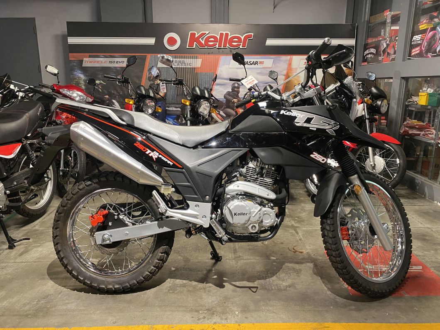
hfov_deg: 67.3
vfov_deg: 53.1
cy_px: 165
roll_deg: +0.4
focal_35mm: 26
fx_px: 330
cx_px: 220
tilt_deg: -13.8
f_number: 1.8
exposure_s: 1/50
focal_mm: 4.25
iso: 200
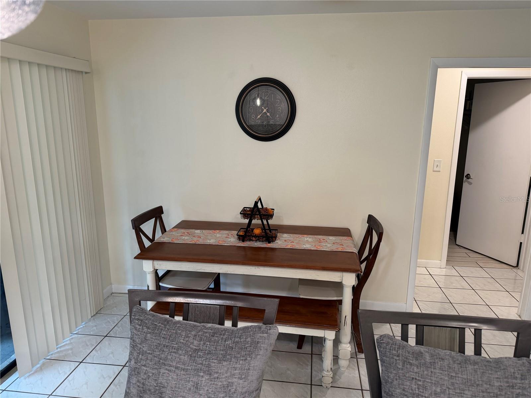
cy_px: 199
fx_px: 368
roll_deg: -0.2
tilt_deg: -12.8
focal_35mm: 24
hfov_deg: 71.6
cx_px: 266
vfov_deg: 56.8
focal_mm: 6.76
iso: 160
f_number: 1.78
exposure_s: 1/60
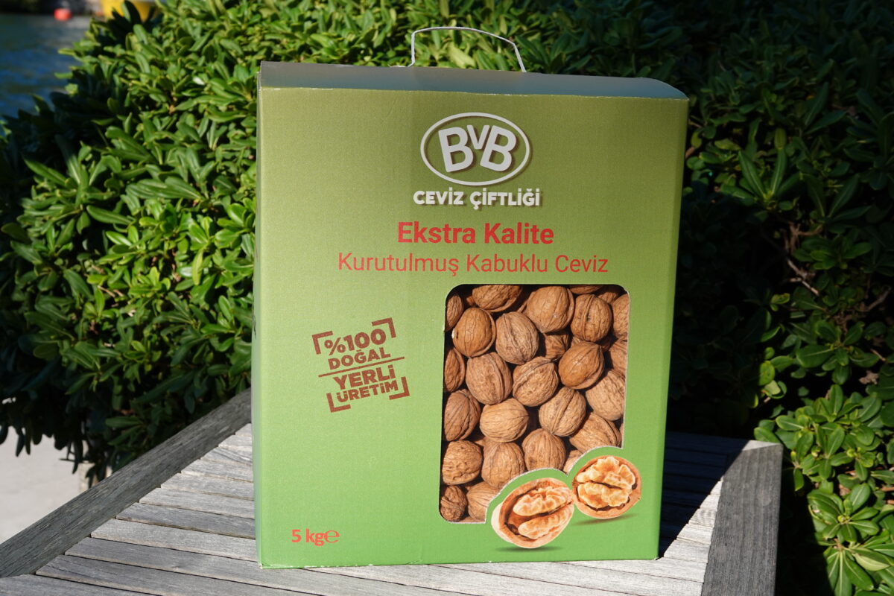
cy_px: 298
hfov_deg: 39.6
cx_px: 447
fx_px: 1242
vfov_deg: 27.0
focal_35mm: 50
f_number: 4
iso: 100
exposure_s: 1/800
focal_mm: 18.21
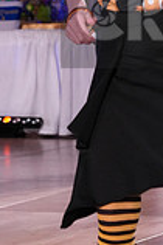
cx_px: 276
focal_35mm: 265
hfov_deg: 5.1
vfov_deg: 7.8
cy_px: 17
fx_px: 1804
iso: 2500
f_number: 4
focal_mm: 72
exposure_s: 1/500
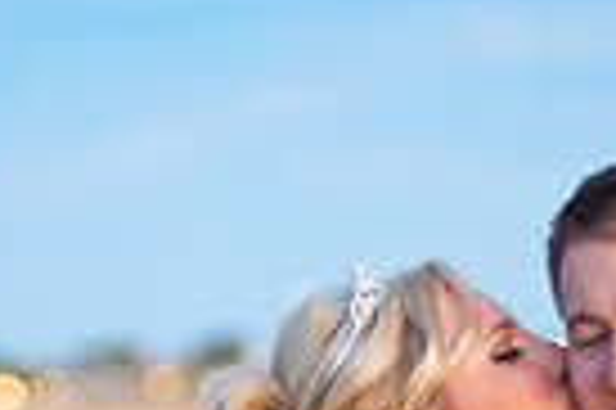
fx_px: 3606
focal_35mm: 211
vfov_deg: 6.5
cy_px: 478
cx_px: 238
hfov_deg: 9.8
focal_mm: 50
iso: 2500
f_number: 1.4
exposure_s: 1/160
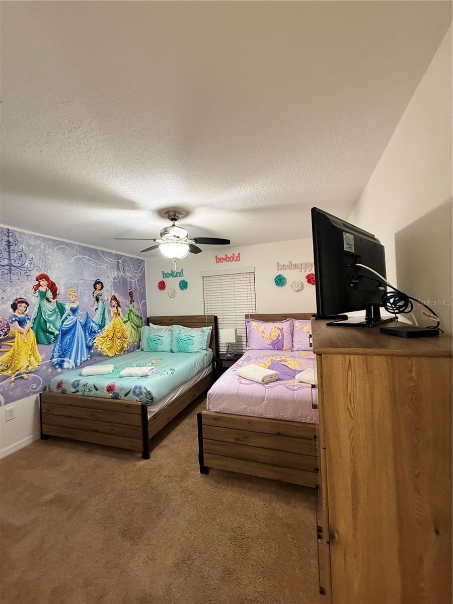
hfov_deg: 85.7
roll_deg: +3.3
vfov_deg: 102.1
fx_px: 244
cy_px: 302
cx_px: 226
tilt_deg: +1.1
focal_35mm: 14
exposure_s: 1/60
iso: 320
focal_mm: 2.22
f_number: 2.2
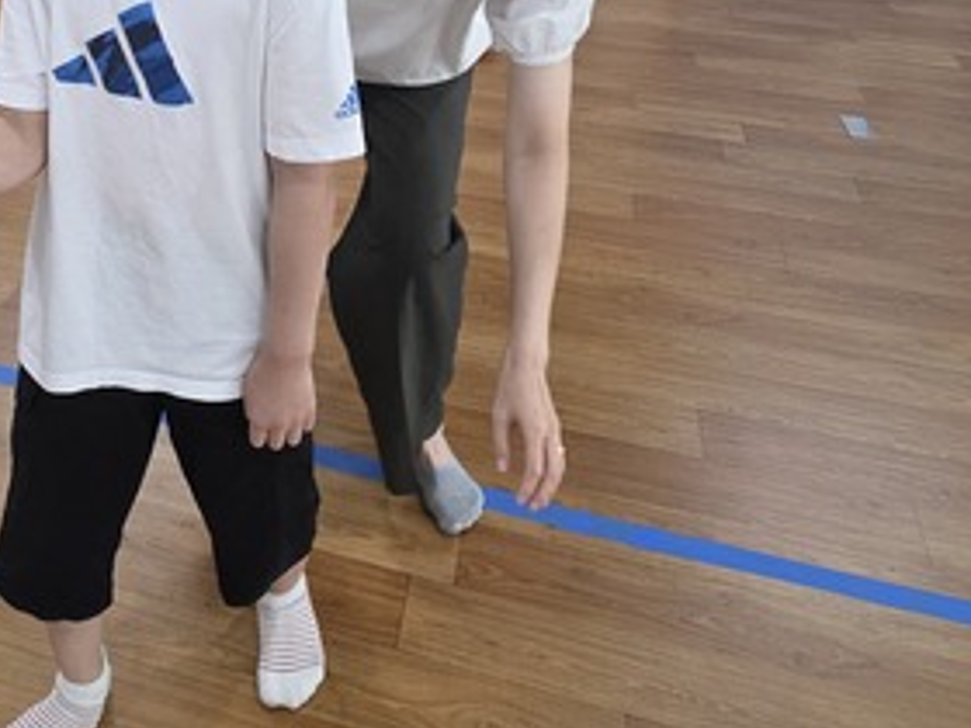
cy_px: 106
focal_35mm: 41
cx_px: 180
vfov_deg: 33.7
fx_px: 1150
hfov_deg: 43.4
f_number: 1.7
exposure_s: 1/120
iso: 250
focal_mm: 6.3
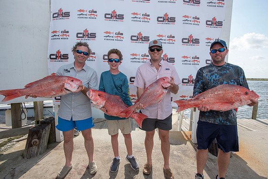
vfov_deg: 64.6
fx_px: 141
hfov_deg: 86.9
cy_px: 90
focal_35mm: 19
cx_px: 134
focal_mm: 19
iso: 250
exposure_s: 1/500
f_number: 7.1
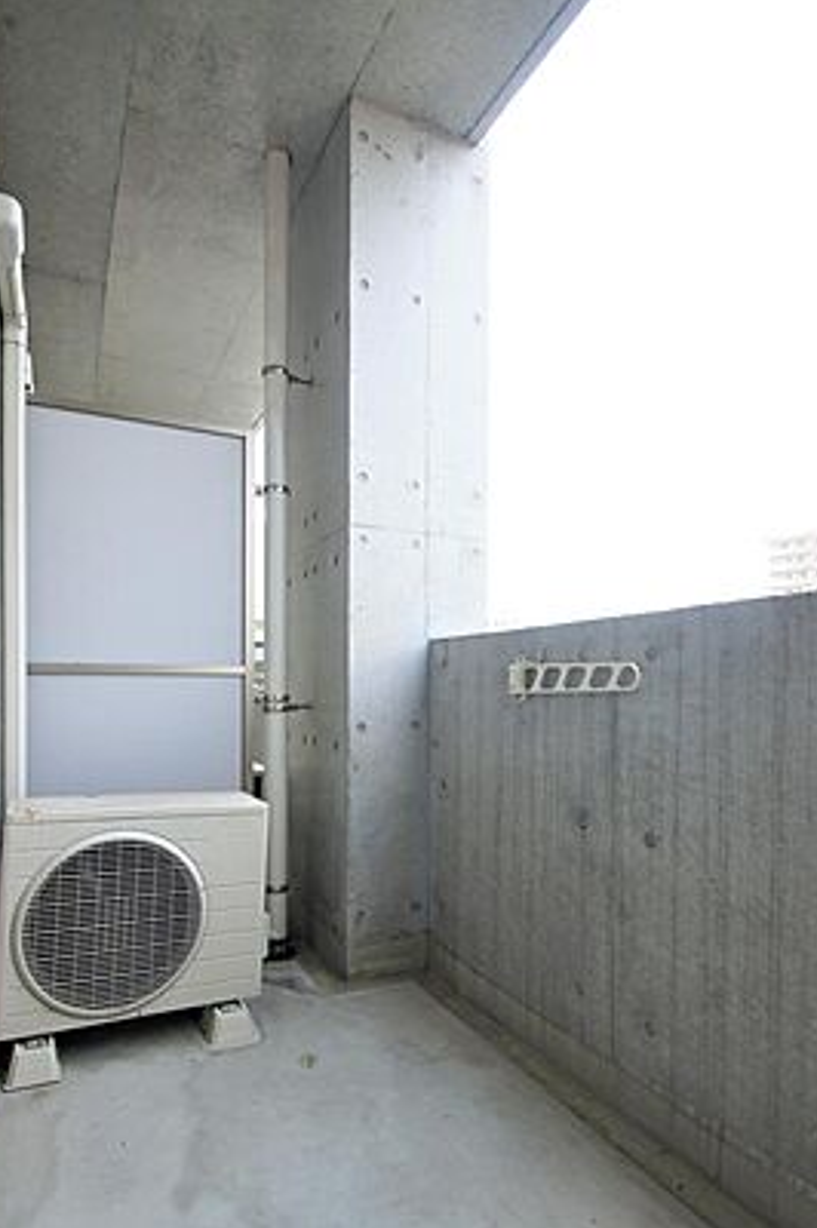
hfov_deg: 66.9
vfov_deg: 89.8
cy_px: 675
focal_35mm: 18
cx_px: 349
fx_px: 614
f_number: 5.6
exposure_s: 1/80
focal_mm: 10
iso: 100
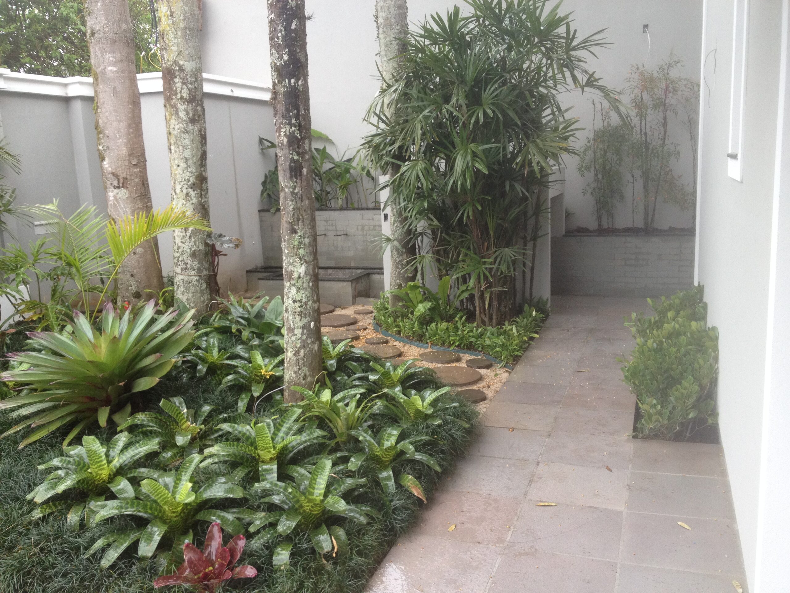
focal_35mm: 35
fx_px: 799
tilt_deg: -13.0
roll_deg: +0.9
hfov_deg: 52.6
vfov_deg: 40.7
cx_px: 395
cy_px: 296
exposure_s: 1/120
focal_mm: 4.28
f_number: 2.4
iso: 80
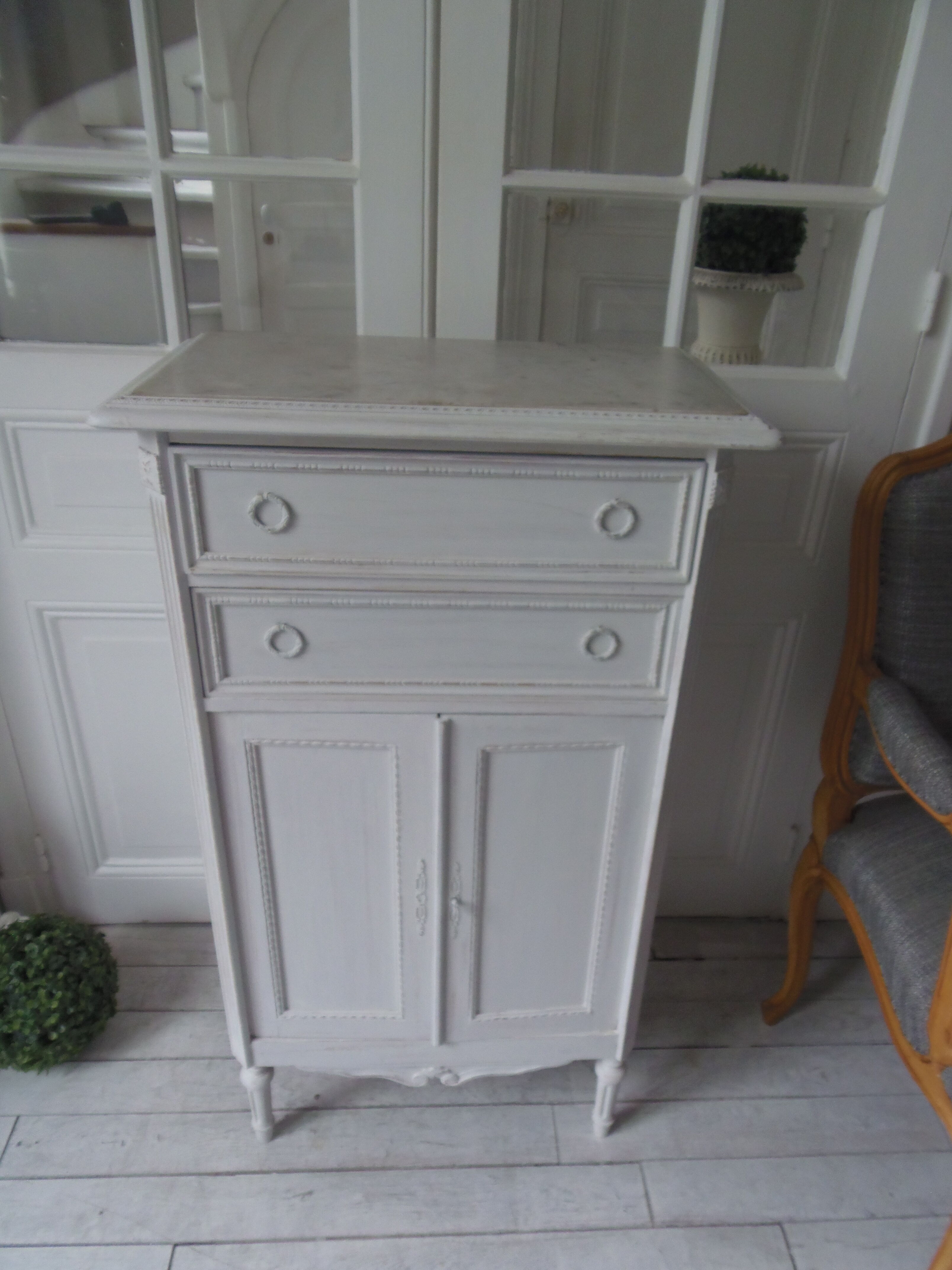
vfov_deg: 71.6
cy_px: 635
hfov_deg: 56.8
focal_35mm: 24
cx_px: 476
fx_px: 880
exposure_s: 1/30
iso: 160
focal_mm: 4.3
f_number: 2.9
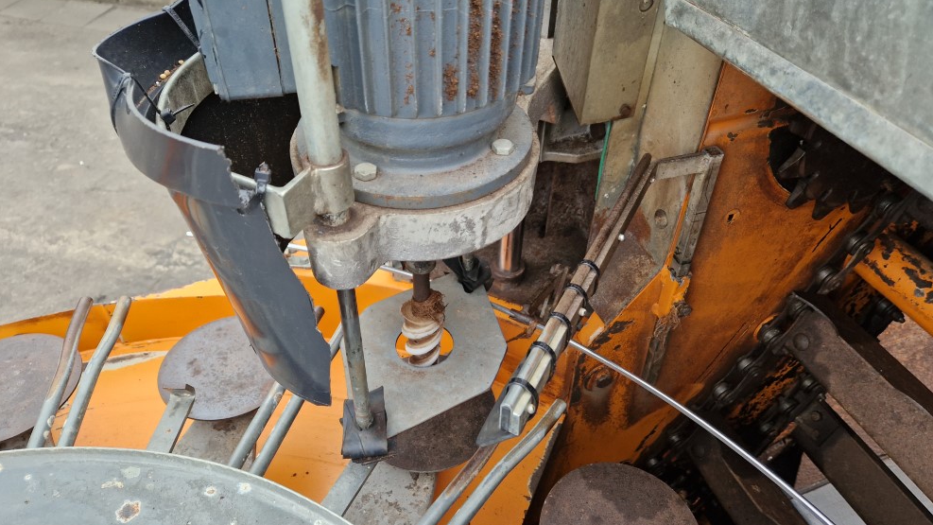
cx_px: 479
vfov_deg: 44.4
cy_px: 252
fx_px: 643
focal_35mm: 26
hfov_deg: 71.9
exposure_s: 1/180
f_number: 1.8
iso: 160
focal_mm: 5.4
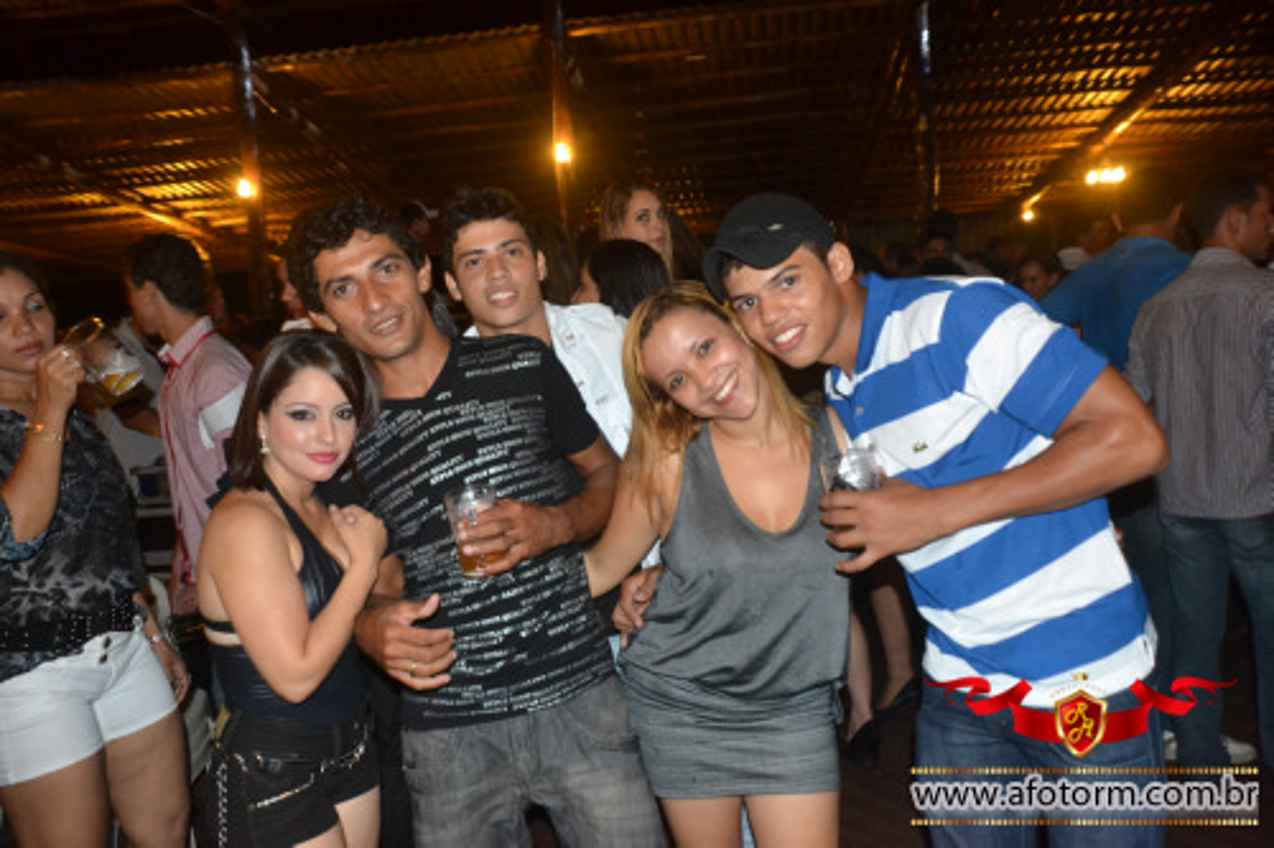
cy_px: 424
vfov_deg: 43.6
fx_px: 1061
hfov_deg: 61.9
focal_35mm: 30
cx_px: 637
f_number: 3.5
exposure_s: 1/60
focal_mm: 20
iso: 3200
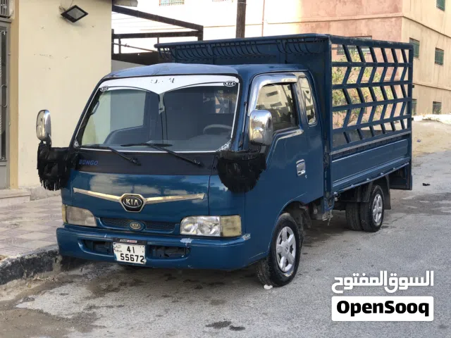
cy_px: 169
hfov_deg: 33.8
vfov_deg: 25.7
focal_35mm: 57
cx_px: 226
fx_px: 743
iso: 25
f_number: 2.8
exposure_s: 1/120
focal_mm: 6.6
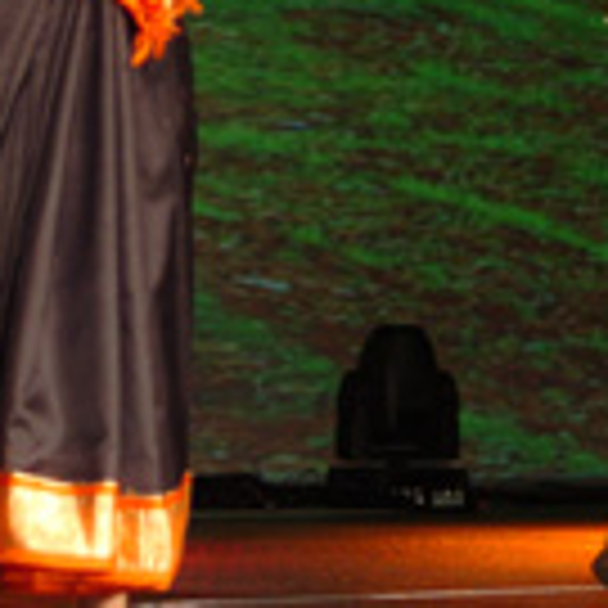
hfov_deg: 10.3
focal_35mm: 170
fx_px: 3378
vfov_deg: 10.2
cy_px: -38
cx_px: 347
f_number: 2.8
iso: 400
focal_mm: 30
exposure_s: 1/80
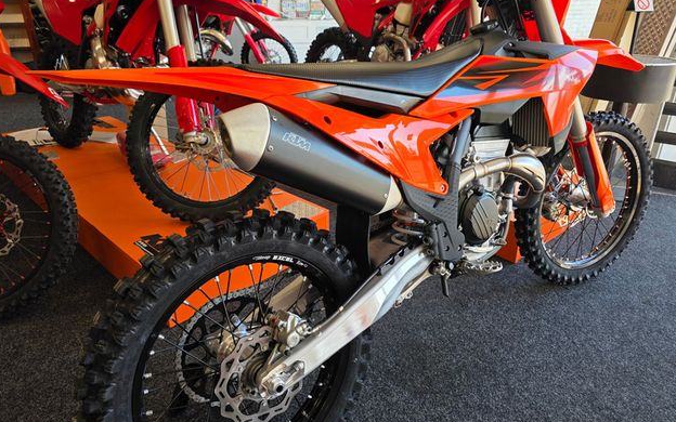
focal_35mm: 25
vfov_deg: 49.2
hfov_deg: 72.5
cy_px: 192
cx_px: 337
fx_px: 461
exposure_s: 1/100
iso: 32
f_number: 1.7
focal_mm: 6.3
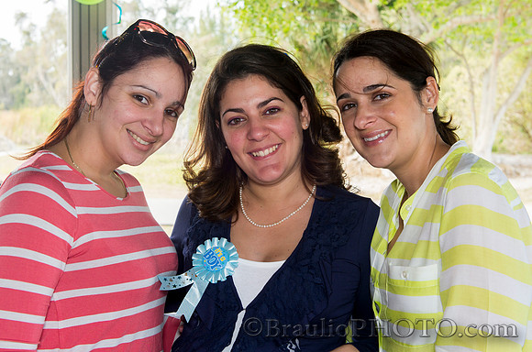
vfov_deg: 26.1
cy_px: 135
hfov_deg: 38.6
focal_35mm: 51
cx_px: 248
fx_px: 758
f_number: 6.3
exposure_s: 1/125
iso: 320
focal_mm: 42
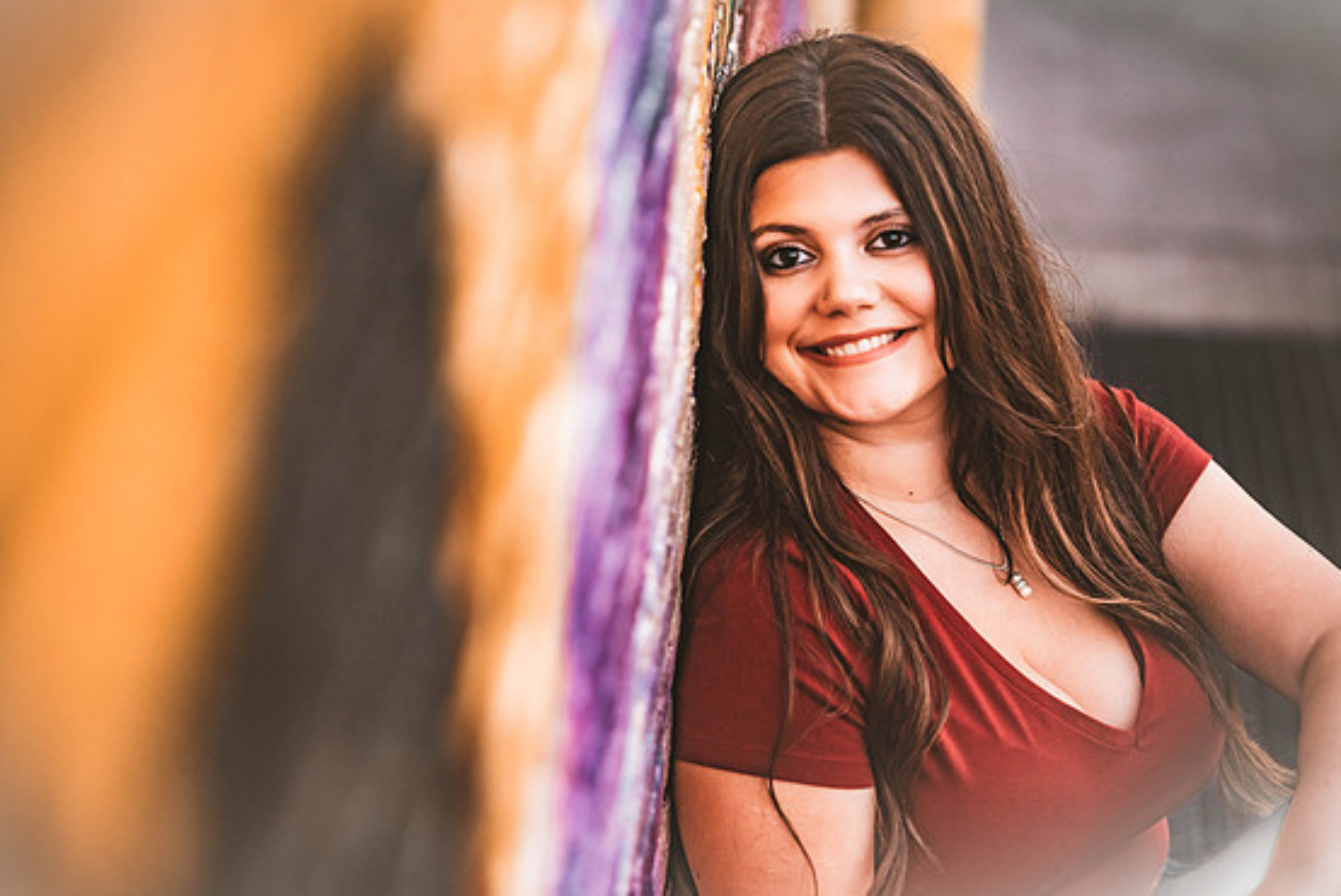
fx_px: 5851
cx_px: 649
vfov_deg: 8.8
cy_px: 454
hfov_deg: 13.1
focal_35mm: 157
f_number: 2.8
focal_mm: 150
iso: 640
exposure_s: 1/125
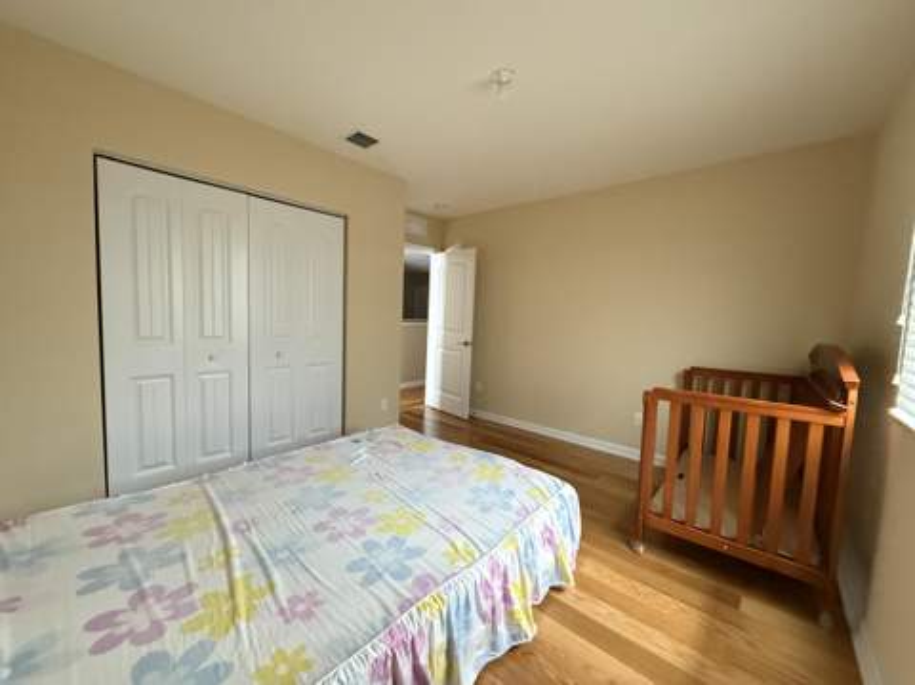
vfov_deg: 85.6
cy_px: 342
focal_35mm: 14
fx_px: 370
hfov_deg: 102.1
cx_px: 458
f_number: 2.2
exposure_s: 1/60
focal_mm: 2.22
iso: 800
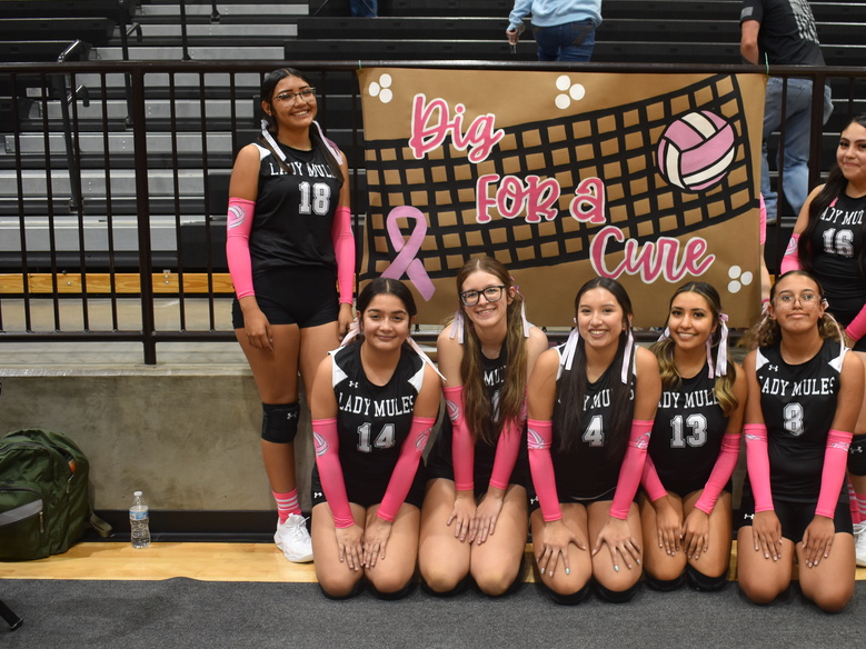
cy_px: 350
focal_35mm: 44
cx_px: 512
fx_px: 1091
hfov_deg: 43.1
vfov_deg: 33.1
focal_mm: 23
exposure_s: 1/60
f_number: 3.8
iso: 900
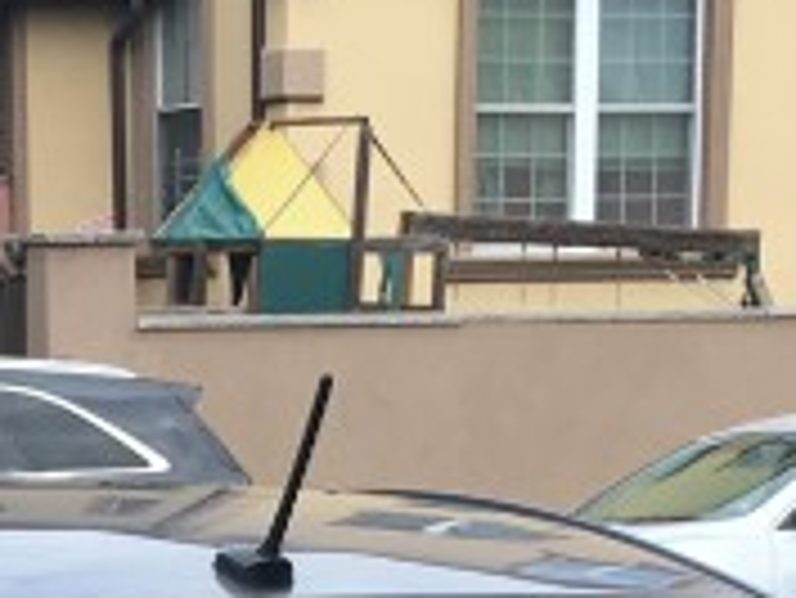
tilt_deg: -10.8
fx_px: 3866
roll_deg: +1.1
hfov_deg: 11.7
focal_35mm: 168
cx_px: 99
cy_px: 1335
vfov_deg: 8.3
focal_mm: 4.15
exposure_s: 1/587
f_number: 2.2
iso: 25
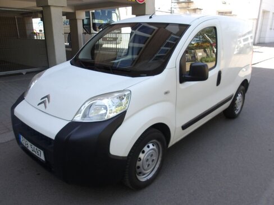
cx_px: 137
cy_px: 102
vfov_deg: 51.4
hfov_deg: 65.3
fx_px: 214
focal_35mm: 27
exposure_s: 1/236
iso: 100
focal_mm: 4.9
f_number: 3
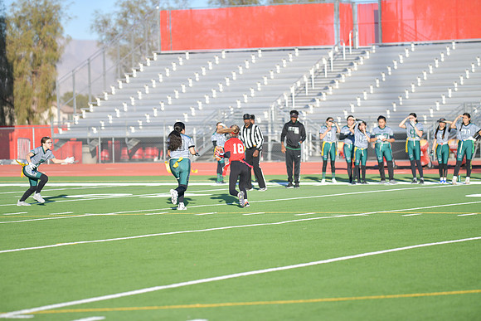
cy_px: 160
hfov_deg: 12.8
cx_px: 240
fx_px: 2138
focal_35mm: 160
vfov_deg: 8.6
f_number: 2.8
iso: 64
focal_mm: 160
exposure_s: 1/800
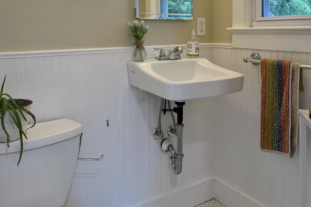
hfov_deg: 55.8
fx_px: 294
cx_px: 152
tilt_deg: -0.7
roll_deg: +0.4
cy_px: 35
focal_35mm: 34
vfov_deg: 37.2
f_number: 1.78
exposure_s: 1/214
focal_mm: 6.76
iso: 200
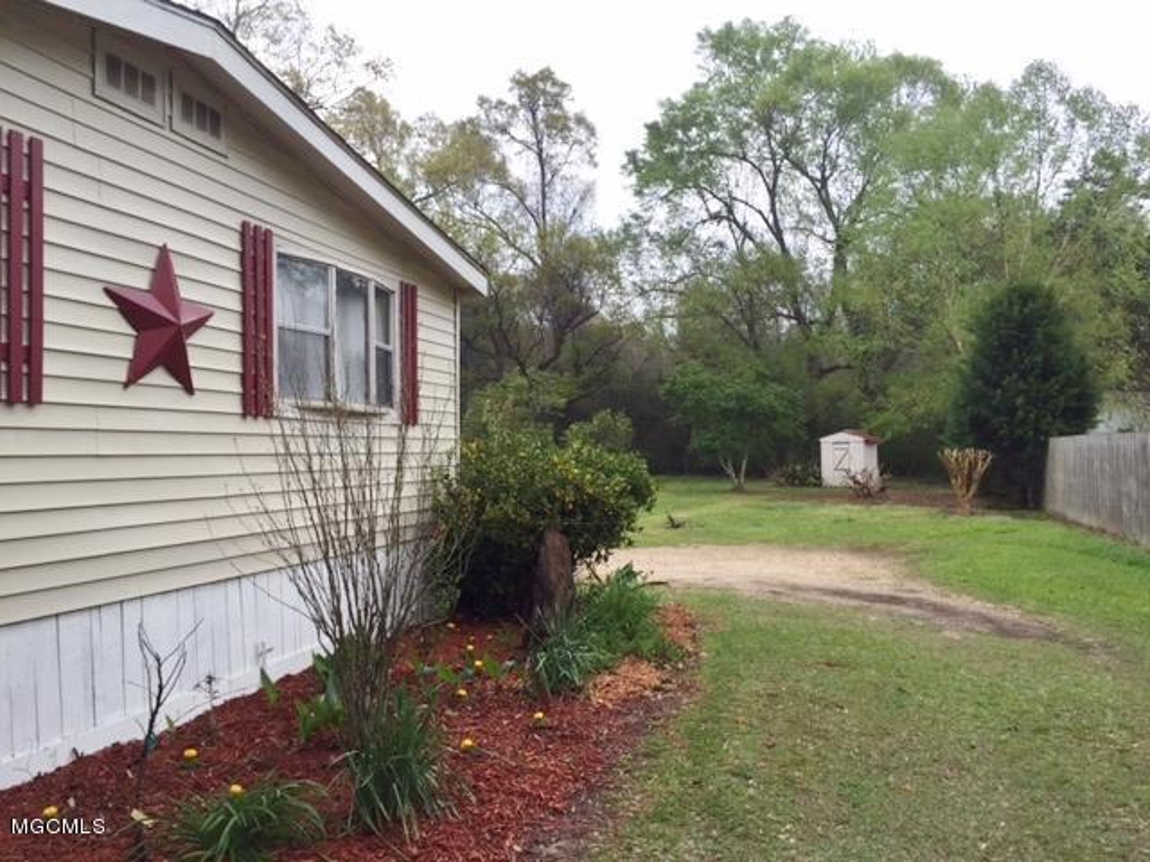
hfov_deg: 61.7
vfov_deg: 48.2
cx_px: 575
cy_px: 431
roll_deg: -0.4
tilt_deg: +1.4
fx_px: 963
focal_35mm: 29
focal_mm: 4.15
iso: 32
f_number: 2.2
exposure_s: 1/196
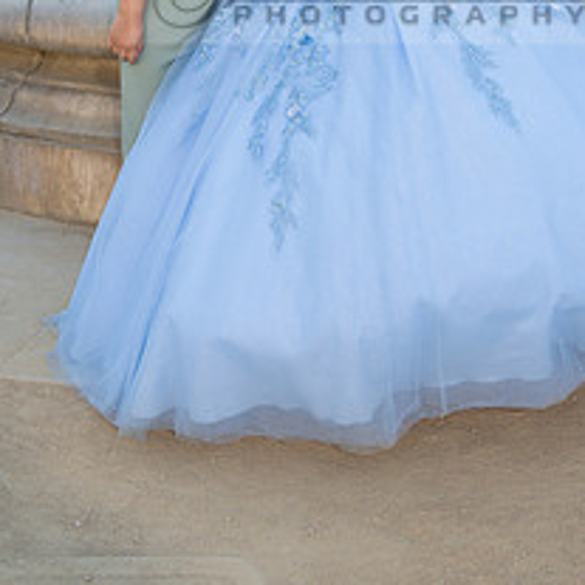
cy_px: -23
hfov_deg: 28.9
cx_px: 370
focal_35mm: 59
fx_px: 1128
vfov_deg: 27.2
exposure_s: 1/200
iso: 200
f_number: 4
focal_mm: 32
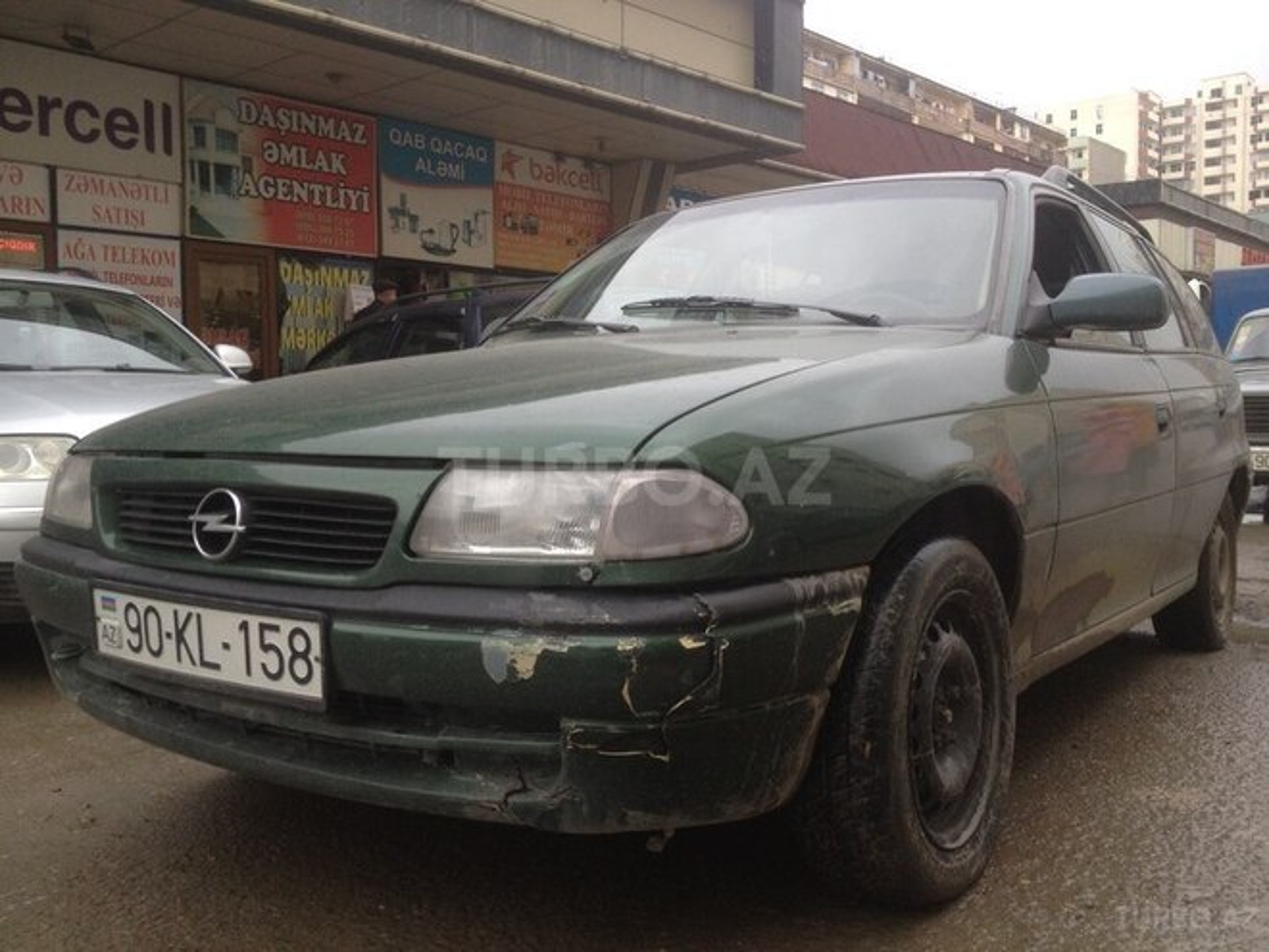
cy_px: 476
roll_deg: +0.7
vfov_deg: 40.7
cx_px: 634
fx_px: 1283
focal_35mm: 35
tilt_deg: -1.0
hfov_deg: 52.6
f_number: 2.4
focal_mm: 4.28
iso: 64
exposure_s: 1/120
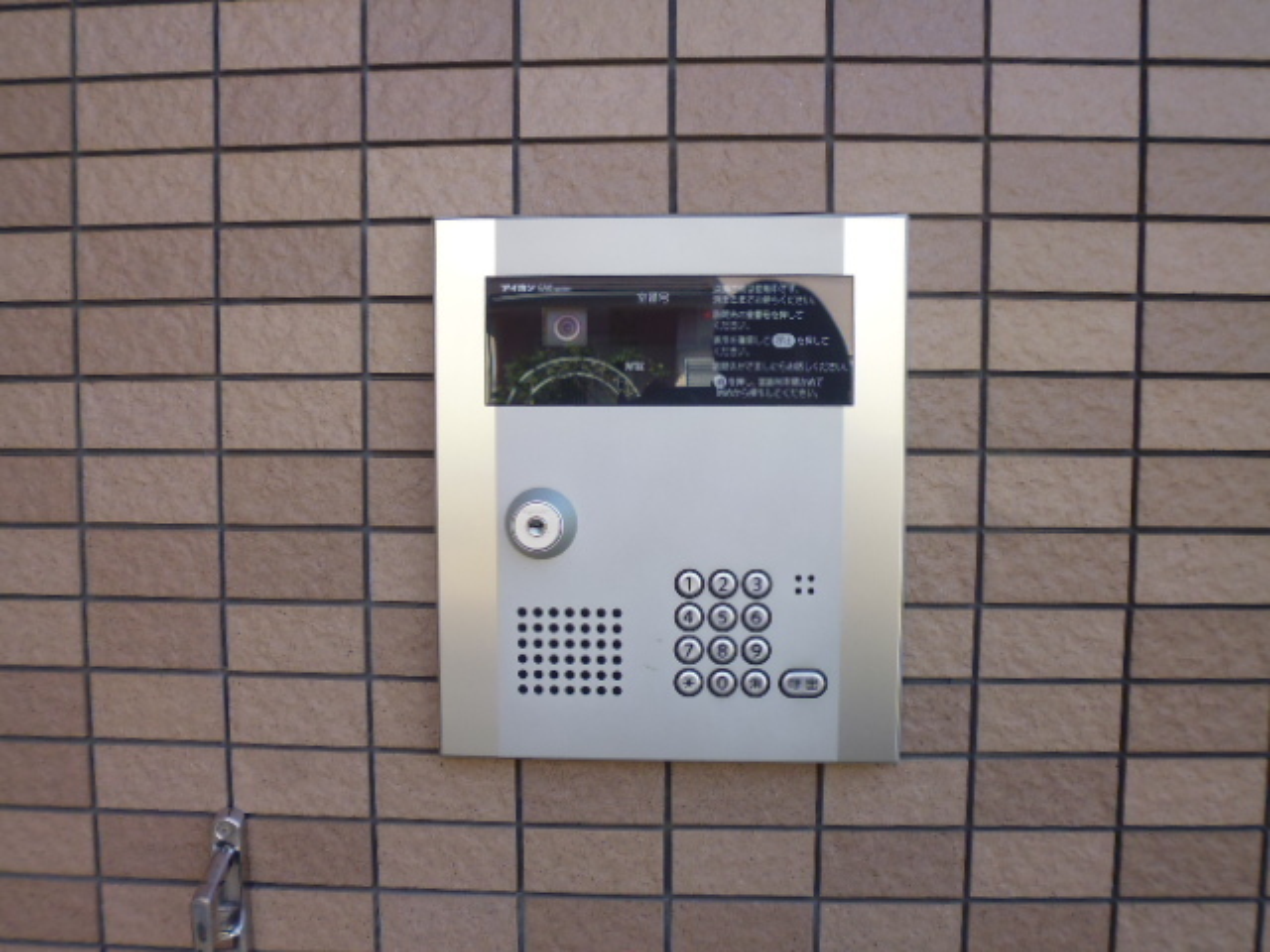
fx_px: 1101
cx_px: 635
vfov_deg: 46.8
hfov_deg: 60.0
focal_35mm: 30
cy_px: 476
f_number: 3.1
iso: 100
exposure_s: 1/125
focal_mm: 5.2
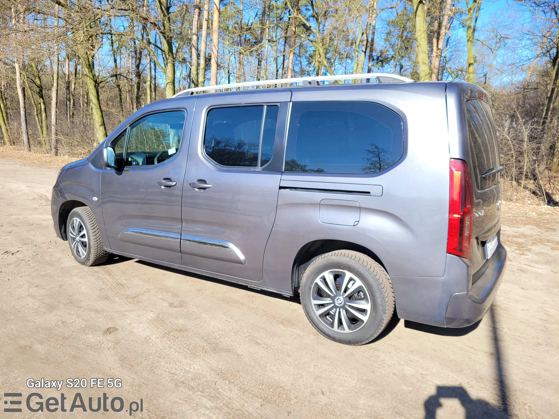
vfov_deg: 53.1
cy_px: 210
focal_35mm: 26
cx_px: 280
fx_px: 420
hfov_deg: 67.3
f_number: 1.8
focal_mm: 5.4
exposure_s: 1/734
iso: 40
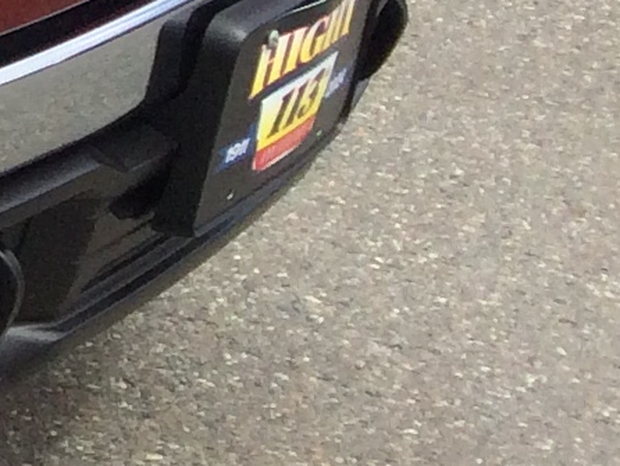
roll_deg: -0.8
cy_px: -826
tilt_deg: -7.6
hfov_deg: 7.4
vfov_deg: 6.5
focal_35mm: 212
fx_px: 3799
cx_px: -1633
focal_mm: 4.15
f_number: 2.2
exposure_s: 1/2160
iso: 32
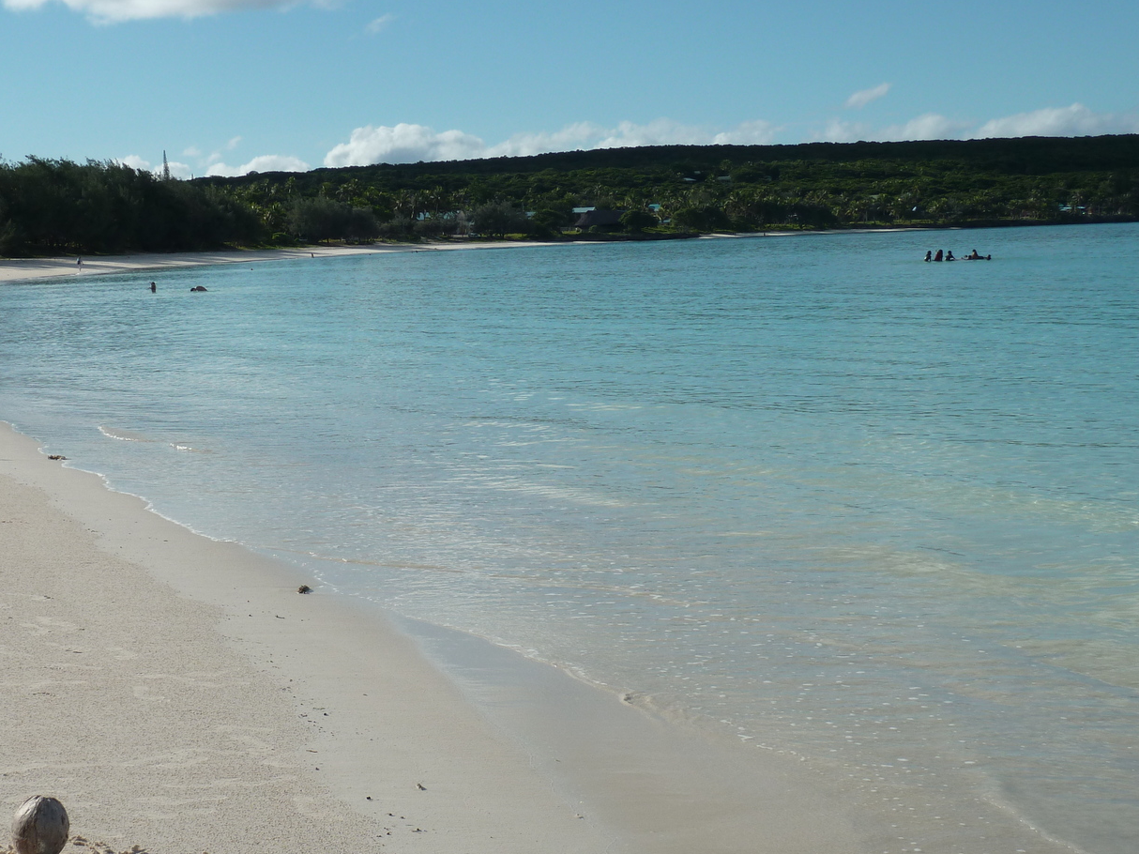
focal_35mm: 58
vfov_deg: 25.2
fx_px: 1908
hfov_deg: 33.0
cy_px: 521
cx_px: 411
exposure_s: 1/1300
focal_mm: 7.3
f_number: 3.7
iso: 80
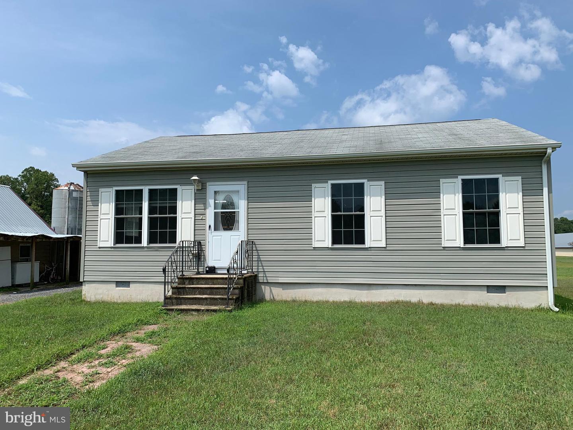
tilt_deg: +4.6
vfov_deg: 53.1
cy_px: 215
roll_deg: -0.1
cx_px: 286
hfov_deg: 67.3
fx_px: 430
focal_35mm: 26
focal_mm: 4.25
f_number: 1.8
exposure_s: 1/3185
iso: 25
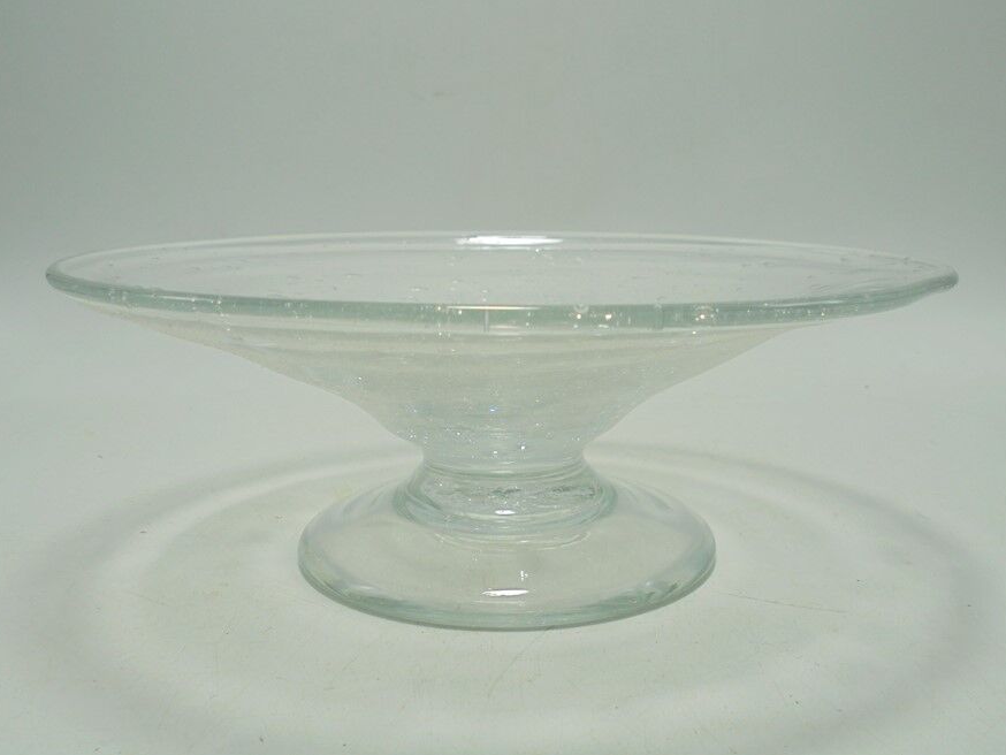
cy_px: 369
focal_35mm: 35
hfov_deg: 52.6
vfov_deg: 40.7
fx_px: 1017
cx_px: 491
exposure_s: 1/100
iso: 100
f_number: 4
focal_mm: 6.1
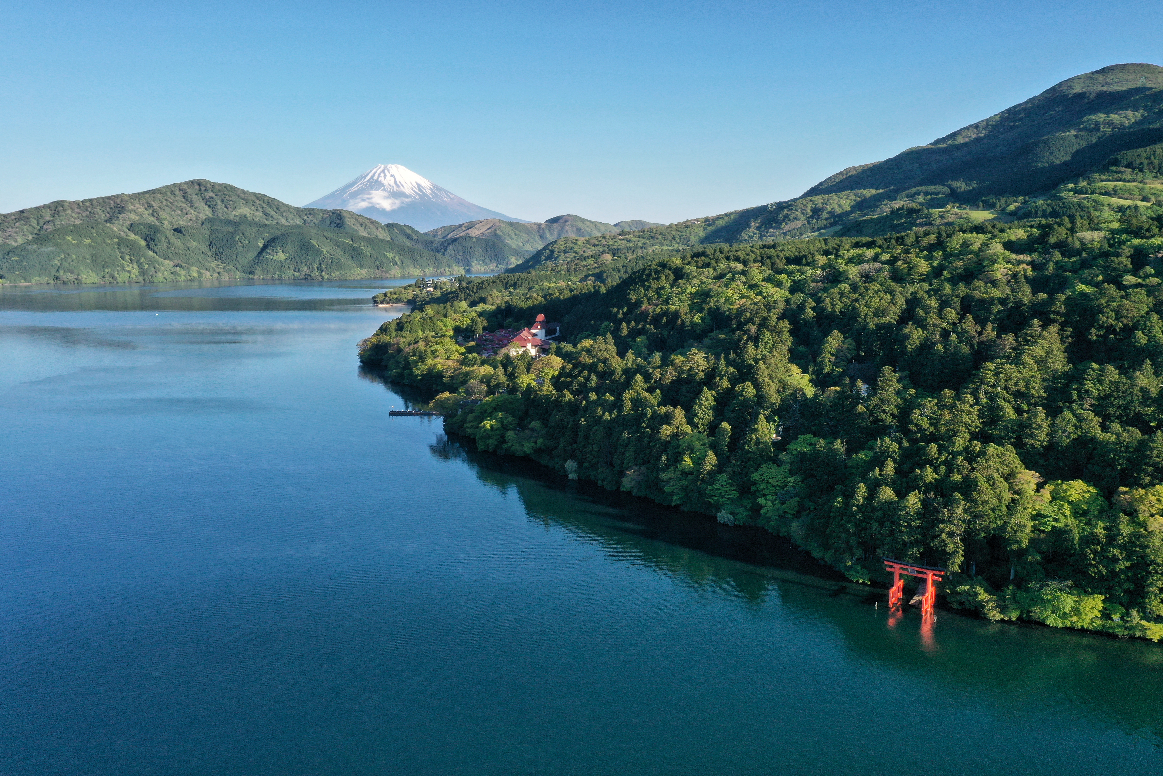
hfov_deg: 65.5
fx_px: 904
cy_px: 388
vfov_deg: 46.4
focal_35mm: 28
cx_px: 582
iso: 100
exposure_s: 1/120
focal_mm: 10.26
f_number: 9
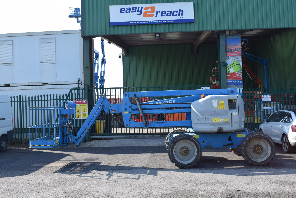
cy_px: 99
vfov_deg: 35.6
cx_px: 148
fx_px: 309
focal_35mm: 38
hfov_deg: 51.3
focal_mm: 25
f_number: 8
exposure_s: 1/250
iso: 220
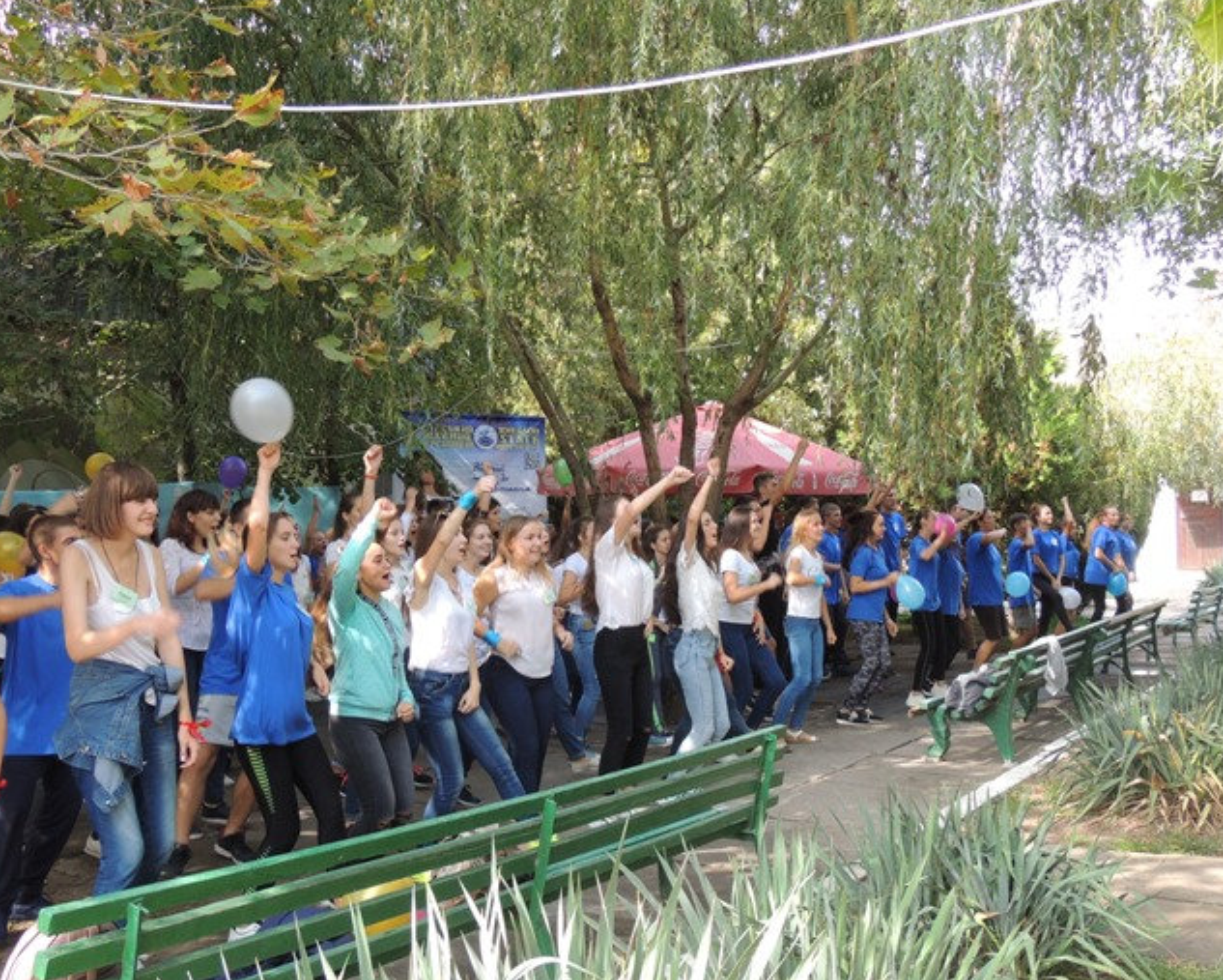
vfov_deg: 40.1
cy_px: 541
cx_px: 626
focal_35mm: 37
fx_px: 1340
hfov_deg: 49.1
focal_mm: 5.3
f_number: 3.1
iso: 100
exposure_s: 1/125
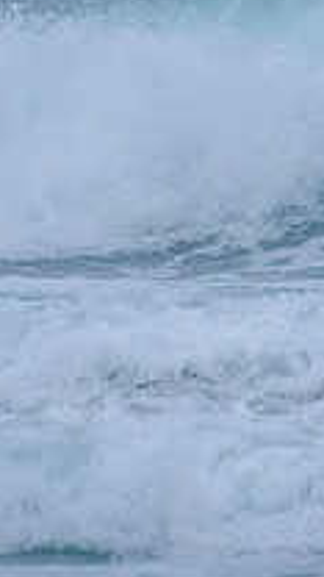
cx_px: 670
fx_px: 27309
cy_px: 151
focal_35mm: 1788
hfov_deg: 0.7
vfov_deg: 1.2
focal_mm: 500
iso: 1800
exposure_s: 1/2000
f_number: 5.6
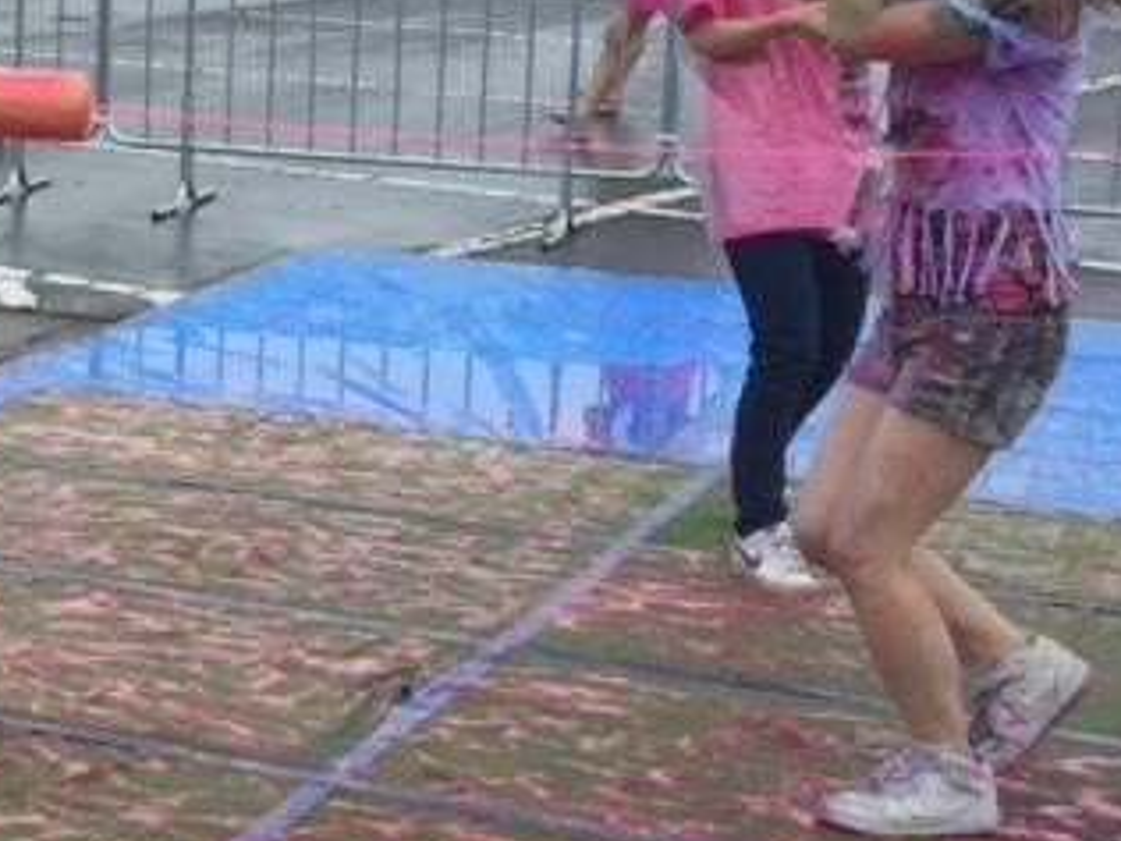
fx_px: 3044
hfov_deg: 20.1
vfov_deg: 15.7
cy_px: 493
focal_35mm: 94
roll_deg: -1.2
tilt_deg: -12.3
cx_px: -53
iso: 32
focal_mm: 4.15
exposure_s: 1/964
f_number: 2.2
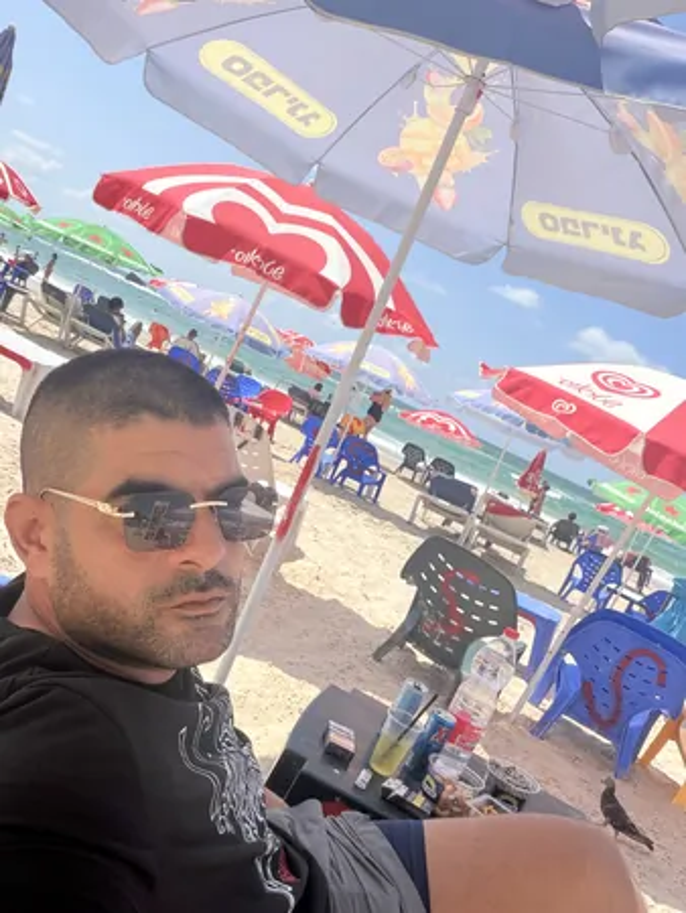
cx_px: 343
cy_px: 456
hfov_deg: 46.8
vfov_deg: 59.9
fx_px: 792
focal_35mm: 30
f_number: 1.9
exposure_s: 1/1059
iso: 32
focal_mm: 2.71
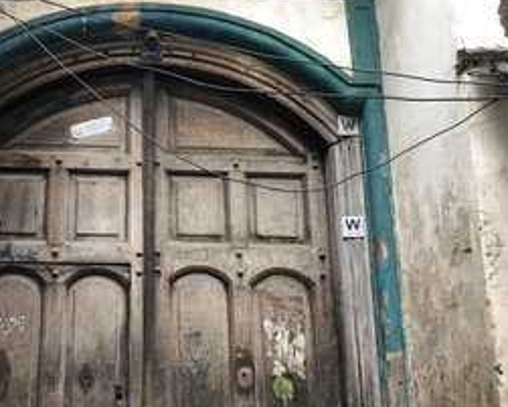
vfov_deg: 26.2
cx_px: 144
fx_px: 872
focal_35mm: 58
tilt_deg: +17.7
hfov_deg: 32.0
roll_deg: +0.4
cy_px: 220
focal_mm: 4
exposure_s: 1/30
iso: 25
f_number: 1.8
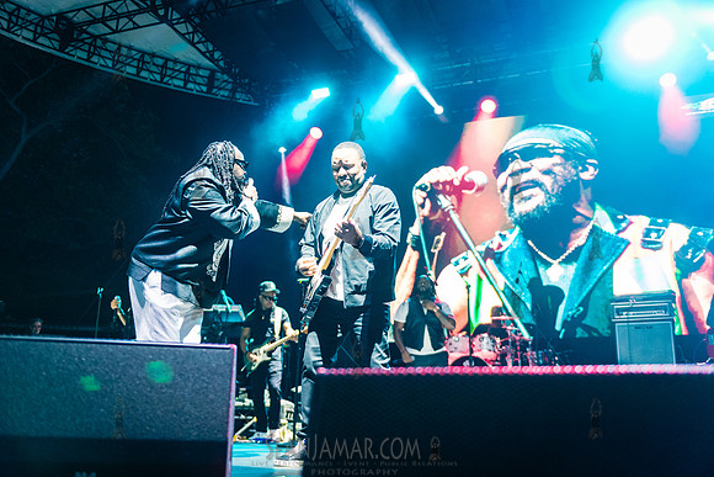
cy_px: 238
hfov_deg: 55.8
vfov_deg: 38.9
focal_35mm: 34
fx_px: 674
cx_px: 357
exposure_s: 1/250
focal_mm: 34
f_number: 2.8
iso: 3200
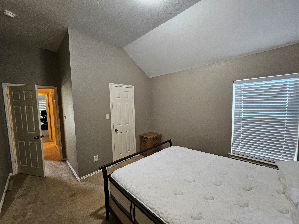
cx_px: 150
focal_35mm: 13
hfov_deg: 106.2
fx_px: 112
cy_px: 112
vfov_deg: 89.9
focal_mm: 1.7
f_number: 2.2
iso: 320
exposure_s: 1/30
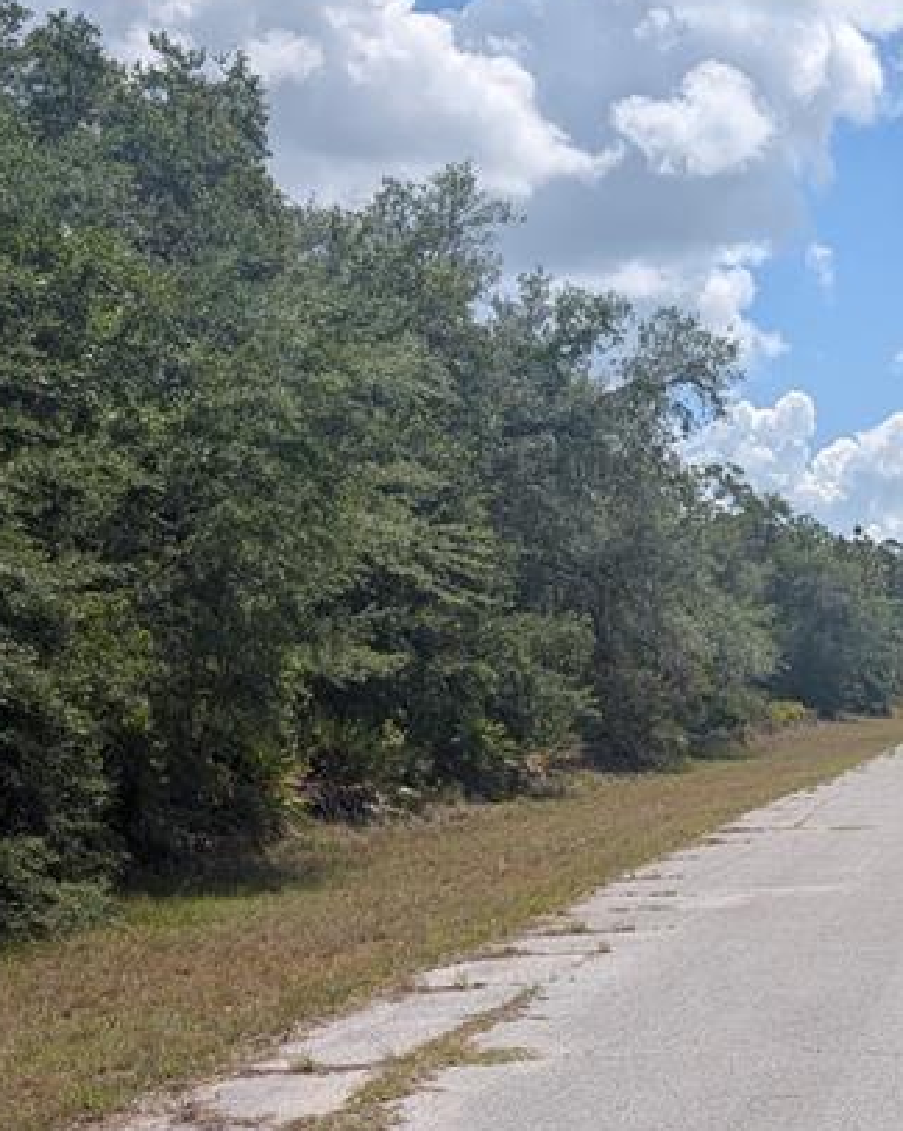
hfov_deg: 23.6
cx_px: 1079
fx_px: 1974
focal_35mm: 59
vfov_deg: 31.4
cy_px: 852
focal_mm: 6.9
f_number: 1.68
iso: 21
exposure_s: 1/1805
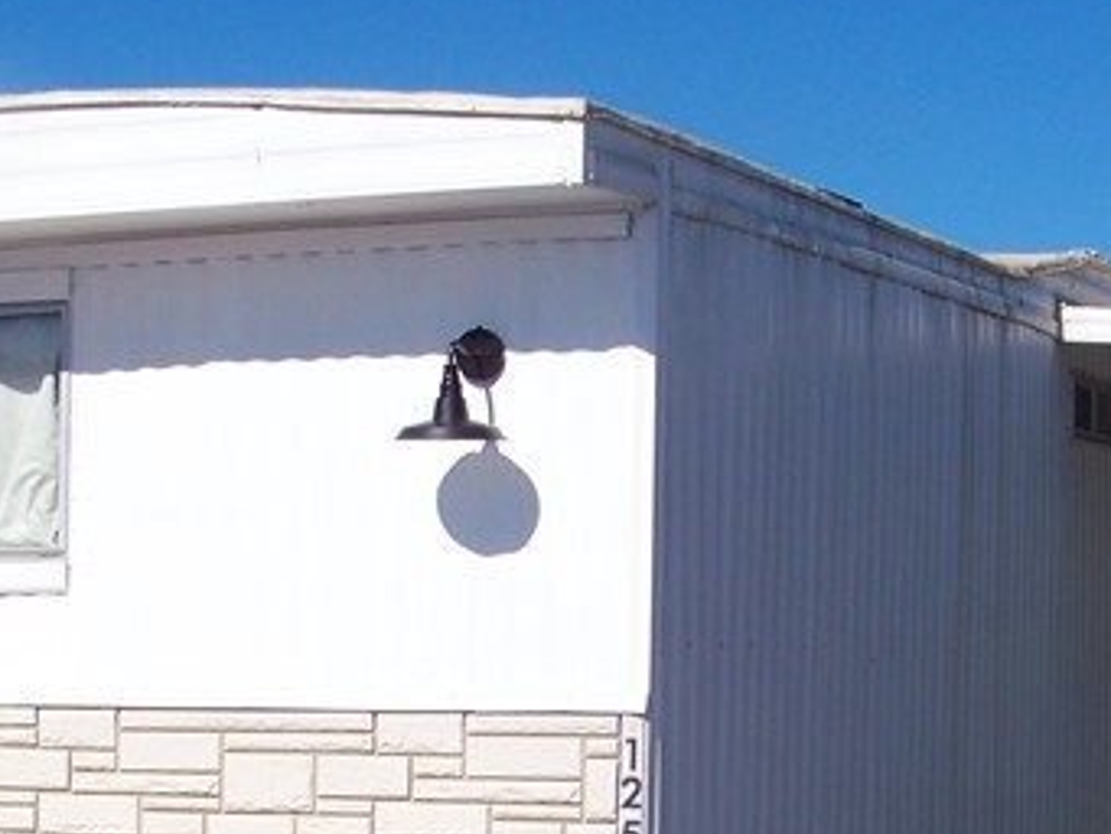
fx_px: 3179
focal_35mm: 99
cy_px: 736
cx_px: 567
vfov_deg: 14.8
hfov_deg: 19.8
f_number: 3.6
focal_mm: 5.85
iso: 64
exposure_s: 1/1250
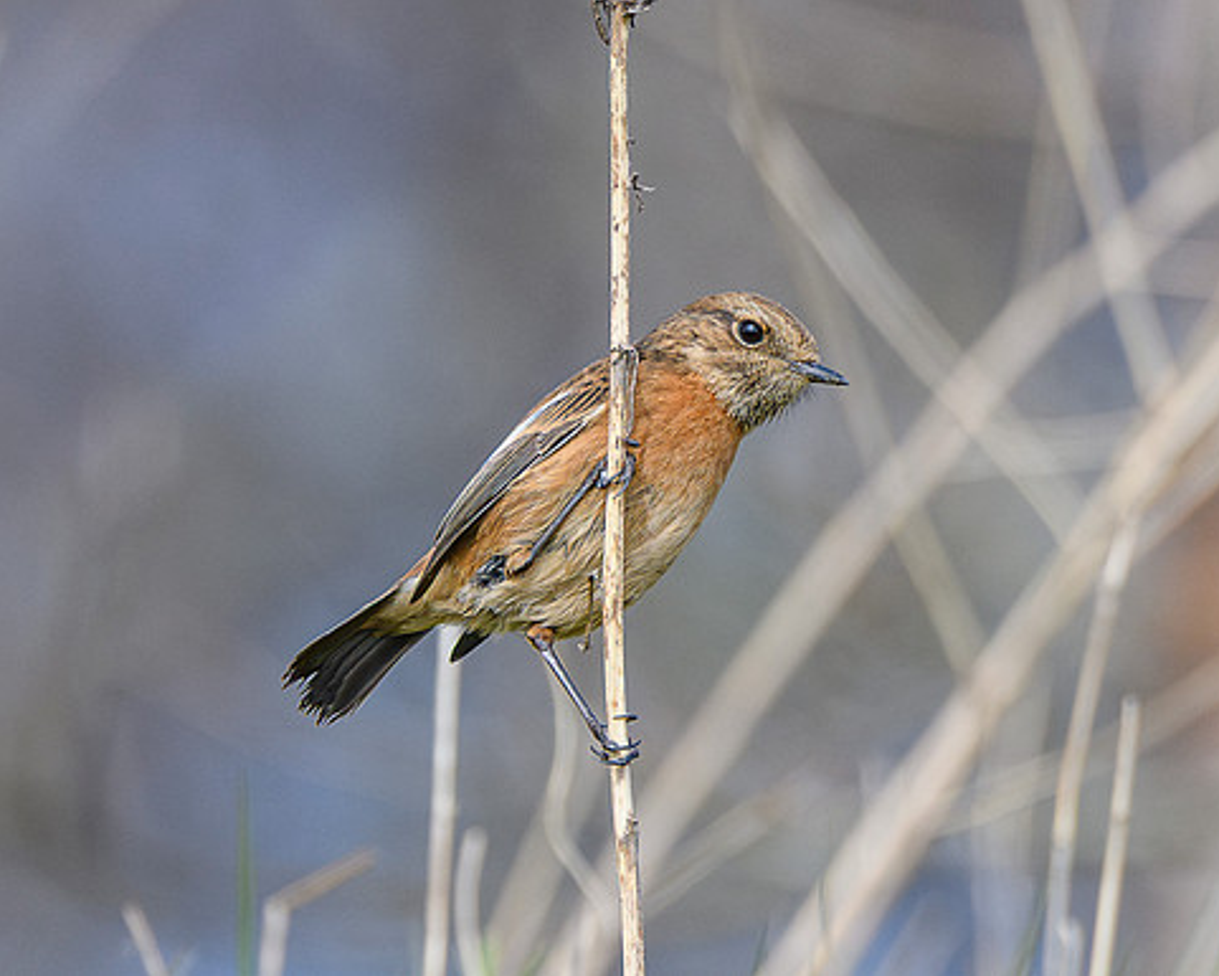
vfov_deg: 1.2
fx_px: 48426
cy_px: 410
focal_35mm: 1342
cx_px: 293
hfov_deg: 1.4
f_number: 6.3
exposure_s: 1/1600
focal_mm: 400
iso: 560
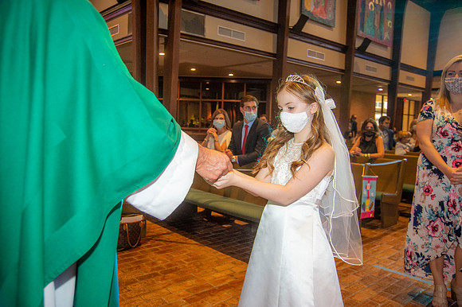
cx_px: 231
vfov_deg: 43.6
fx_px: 385
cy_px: 154
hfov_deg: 62.0
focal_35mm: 30
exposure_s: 1/200
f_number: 5
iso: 1600
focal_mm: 30
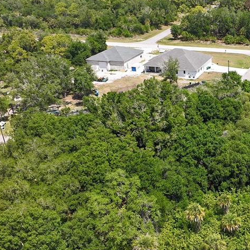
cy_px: 137
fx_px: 376
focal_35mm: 46
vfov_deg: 36.8
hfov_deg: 34.4
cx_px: 233
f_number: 2.8
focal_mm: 4.55
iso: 110
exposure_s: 1/640
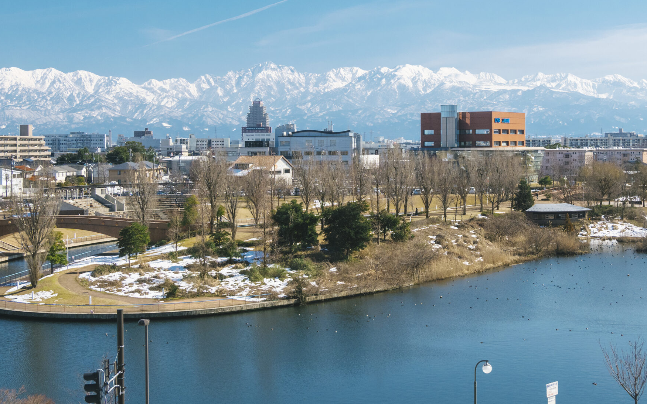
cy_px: 150
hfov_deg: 32.8
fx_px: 1093
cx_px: 401
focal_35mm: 62
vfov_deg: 20.9
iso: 200
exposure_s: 1/160
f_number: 8
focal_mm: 20
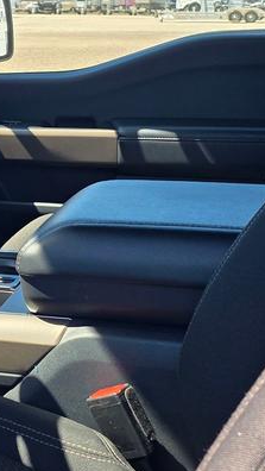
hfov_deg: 14.1
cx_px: -112
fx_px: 1011
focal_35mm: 81
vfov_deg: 25.9
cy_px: 113
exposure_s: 1/1941
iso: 80
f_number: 1.7
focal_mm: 6.3
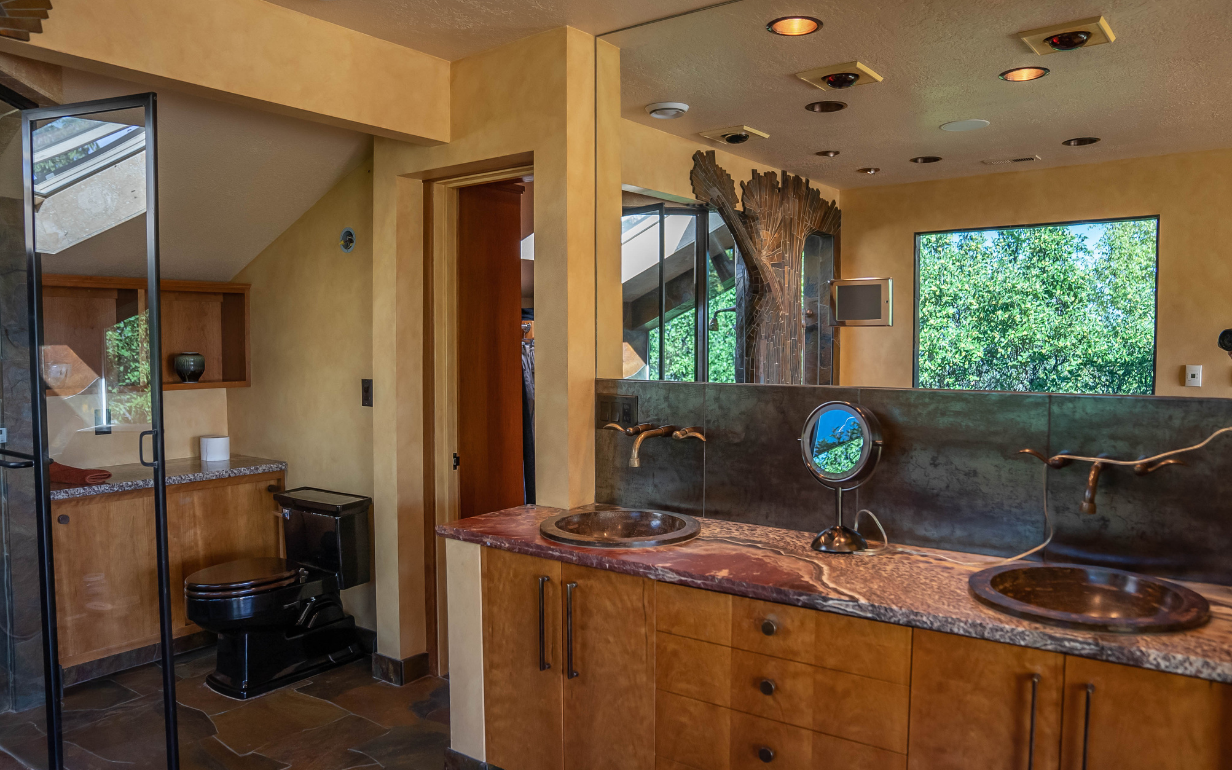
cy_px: 398
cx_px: 619
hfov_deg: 72.5
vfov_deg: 49.3
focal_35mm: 25
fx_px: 839
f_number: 2.8
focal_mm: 24
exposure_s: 1/125
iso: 400
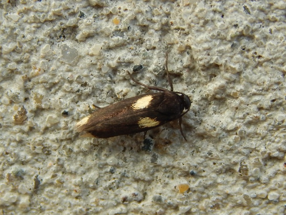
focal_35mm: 141
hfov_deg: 14.0
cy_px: 108
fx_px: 1165
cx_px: 143
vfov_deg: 10.5
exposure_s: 1/40
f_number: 4.9
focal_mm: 25.3
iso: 125
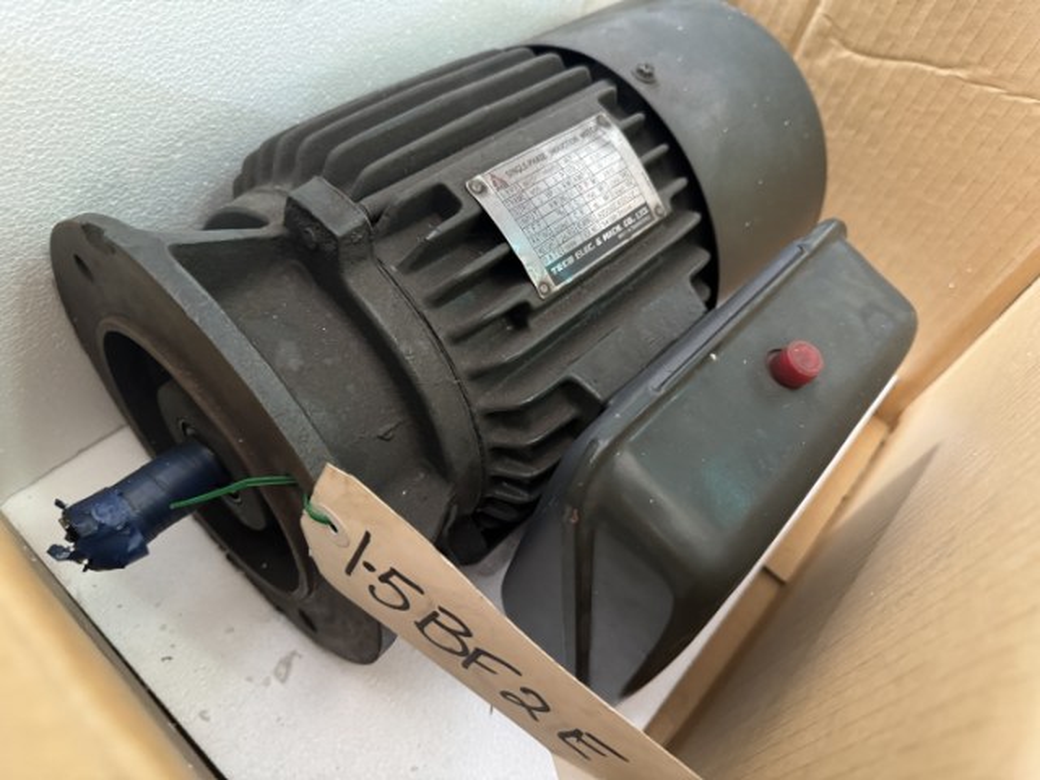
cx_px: 520
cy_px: 390
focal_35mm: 24
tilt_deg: -50.9
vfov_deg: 56.8
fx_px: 721
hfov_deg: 71.6
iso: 640
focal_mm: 6.76
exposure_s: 1/50
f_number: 1.78
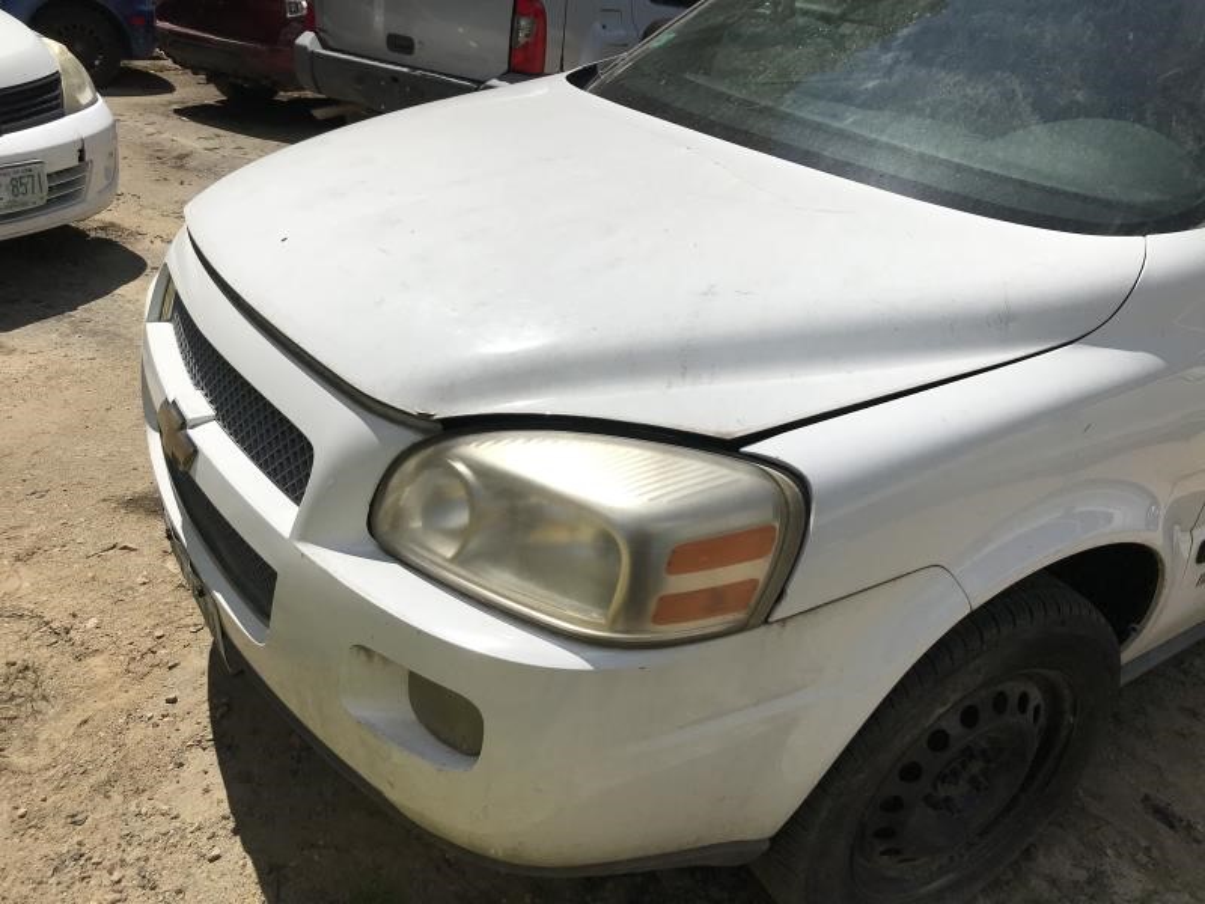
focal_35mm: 28
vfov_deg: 49.7
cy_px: 452
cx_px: 602
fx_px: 975
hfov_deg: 63.4
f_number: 1.8
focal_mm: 3.99
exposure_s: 1/8772
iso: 25
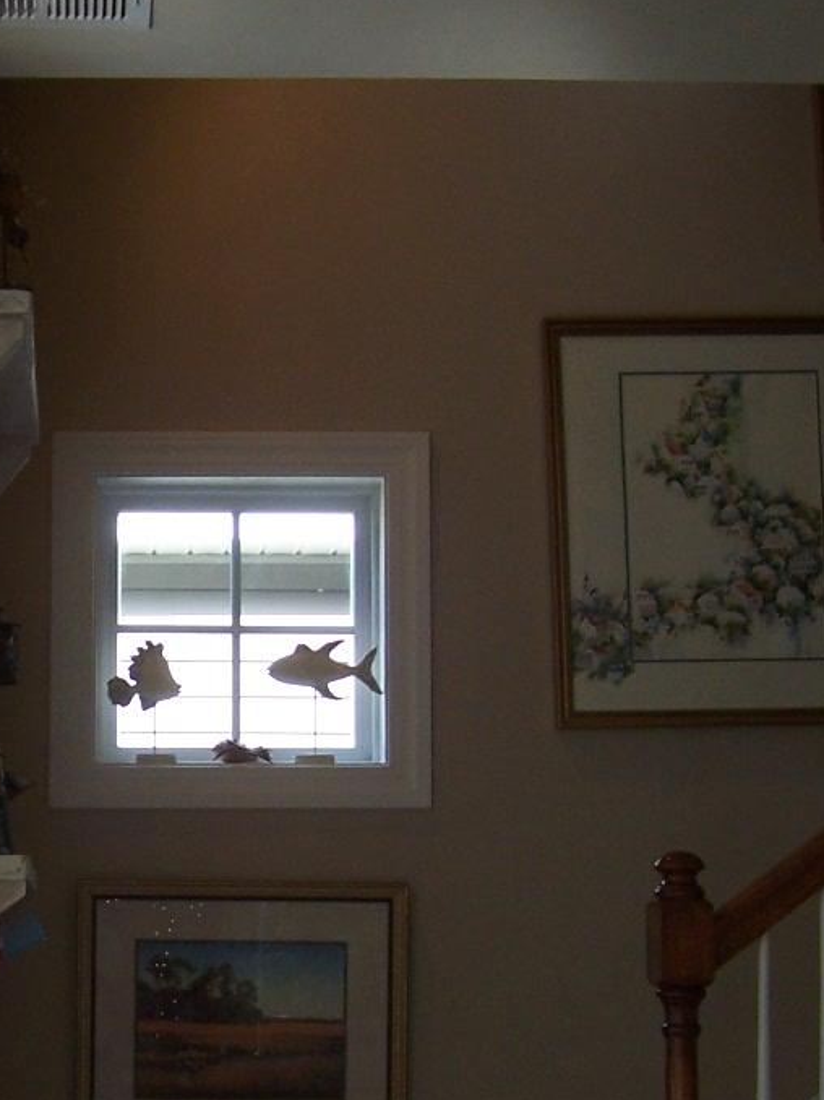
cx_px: 10
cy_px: 860
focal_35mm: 87
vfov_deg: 22.2
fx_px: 2763
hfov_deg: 16.6
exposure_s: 1/45
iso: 80
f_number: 2.8
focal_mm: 6.3
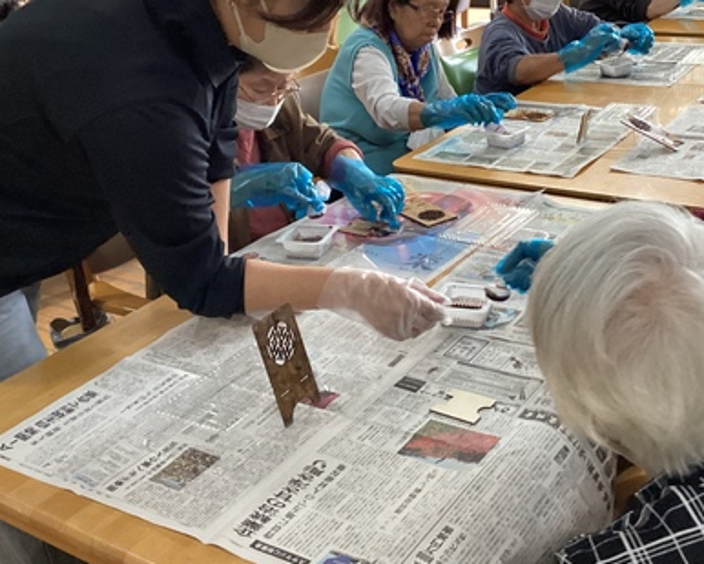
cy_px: 201
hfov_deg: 39.2
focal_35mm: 47
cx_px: 447
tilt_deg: -20.8
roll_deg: +3.7
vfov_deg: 31.9
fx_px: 980
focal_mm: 3.3
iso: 250
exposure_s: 1/60
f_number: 2.4
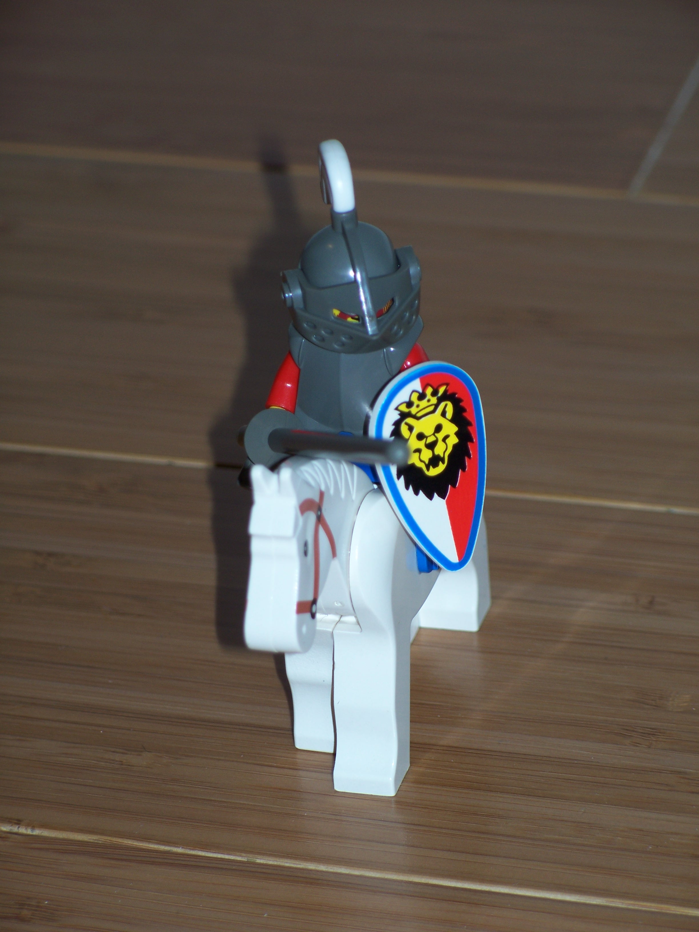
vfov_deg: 10.7
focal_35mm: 185
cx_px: 350
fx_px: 4981
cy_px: 466
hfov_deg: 8.0
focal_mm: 38.8
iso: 80
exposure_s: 1/200
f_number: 4.4
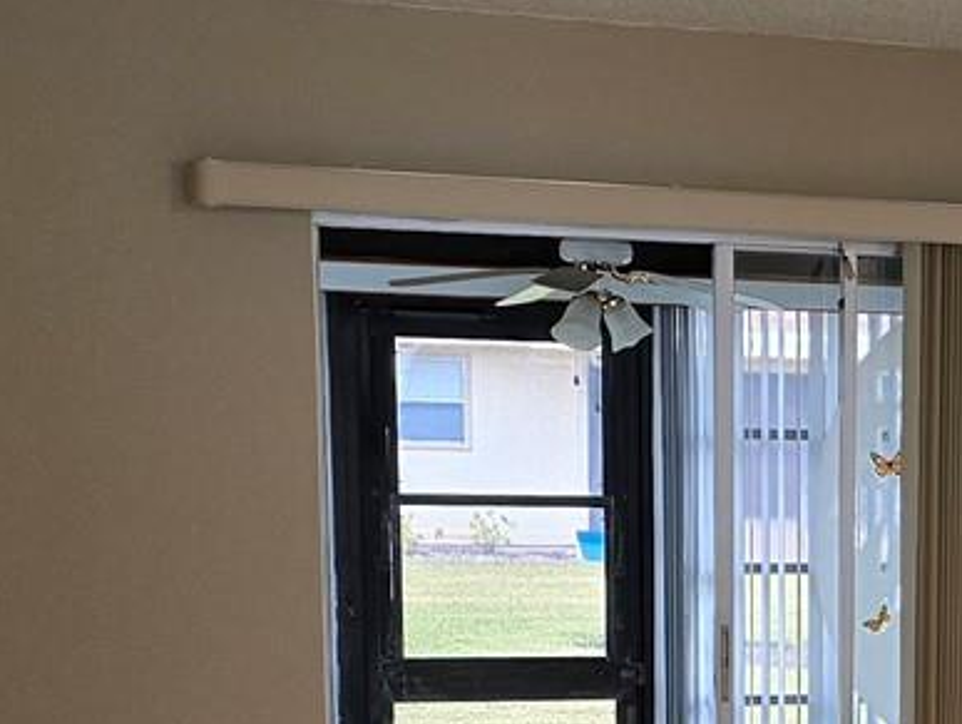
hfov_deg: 19.7
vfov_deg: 15.0
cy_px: 893
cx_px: 1066
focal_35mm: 95
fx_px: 2643
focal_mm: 6.3
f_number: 1.7
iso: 400
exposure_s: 1/120
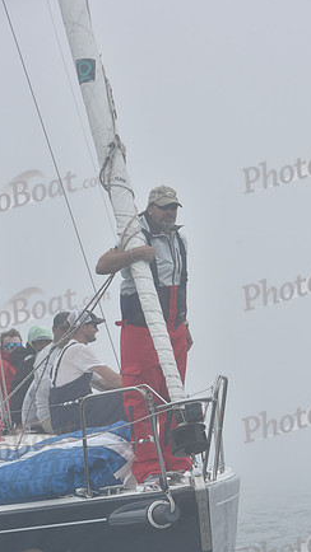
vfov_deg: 9.1
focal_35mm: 238
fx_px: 3491
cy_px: 362
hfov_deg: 5.1
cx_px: 177
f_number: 10
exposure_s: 1/800
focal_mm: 170
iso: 250
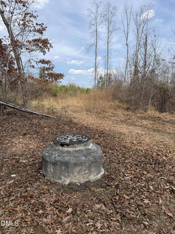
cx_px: 88
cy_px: 117
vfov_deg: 71.6
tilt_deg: -6.2
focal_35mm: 24
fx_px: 162
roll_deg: -0.4
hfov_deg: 56.8
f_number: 1.78
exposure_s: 1/4167
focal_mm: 6.76
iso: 80
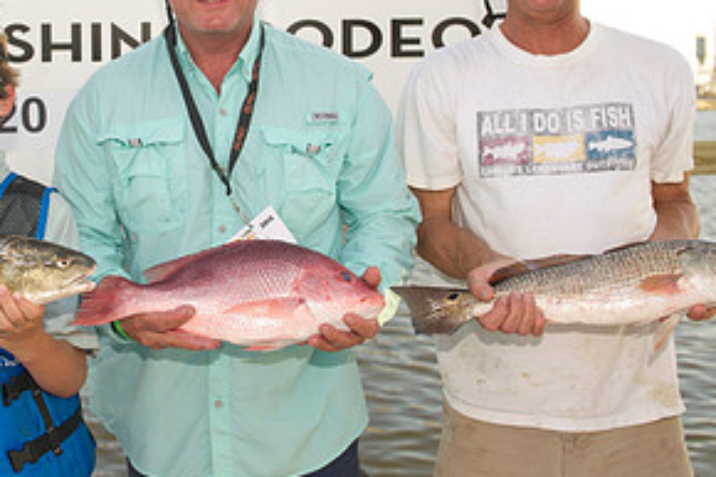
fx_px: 1073
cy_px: 114
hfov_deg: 36.1
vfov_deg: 24.7
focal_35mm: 54
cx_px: 180
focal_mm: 27
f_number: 4.5
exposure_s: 1/160
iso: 125
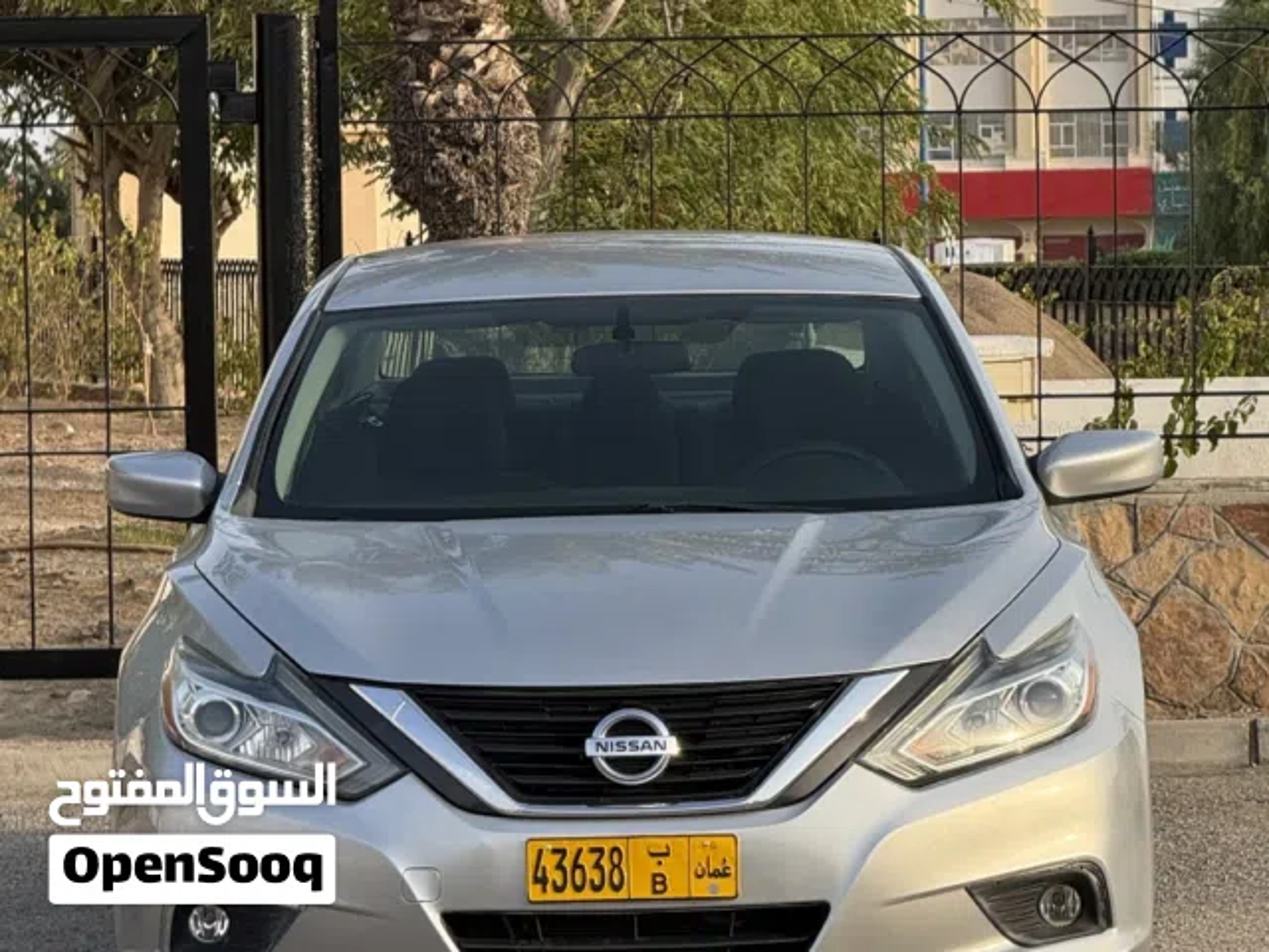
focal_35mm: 120
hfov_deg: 16.4
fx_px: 4399
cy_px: 476
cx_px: 634
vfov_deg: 12.3
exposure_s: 1/537
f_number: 2.8
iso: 64
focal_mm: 15.66
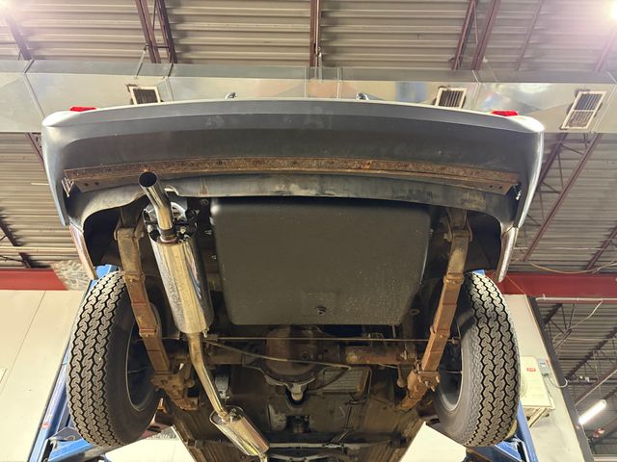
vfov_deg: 53.1
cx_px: 308
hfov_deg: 67.3
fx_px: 463
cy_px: 231
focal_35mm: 26
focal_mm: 5.96
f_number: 1.6
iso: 500
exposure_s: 1/60
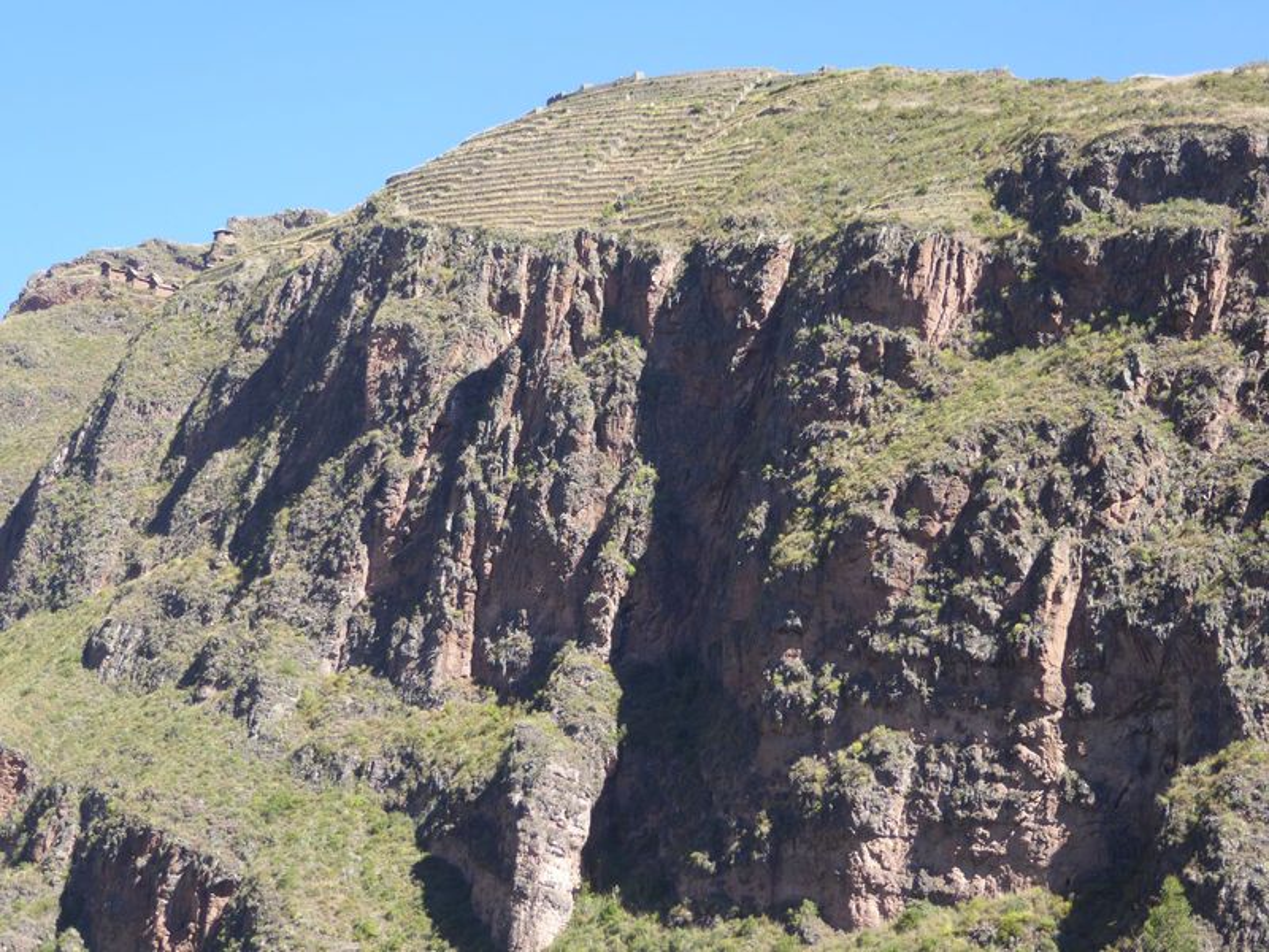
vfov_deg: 19.6
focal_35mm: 75
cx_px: 634
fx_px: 2749
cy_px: 476
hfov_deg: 26.0
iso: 80
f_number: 4.5
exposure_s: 1/125
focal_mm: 12.5
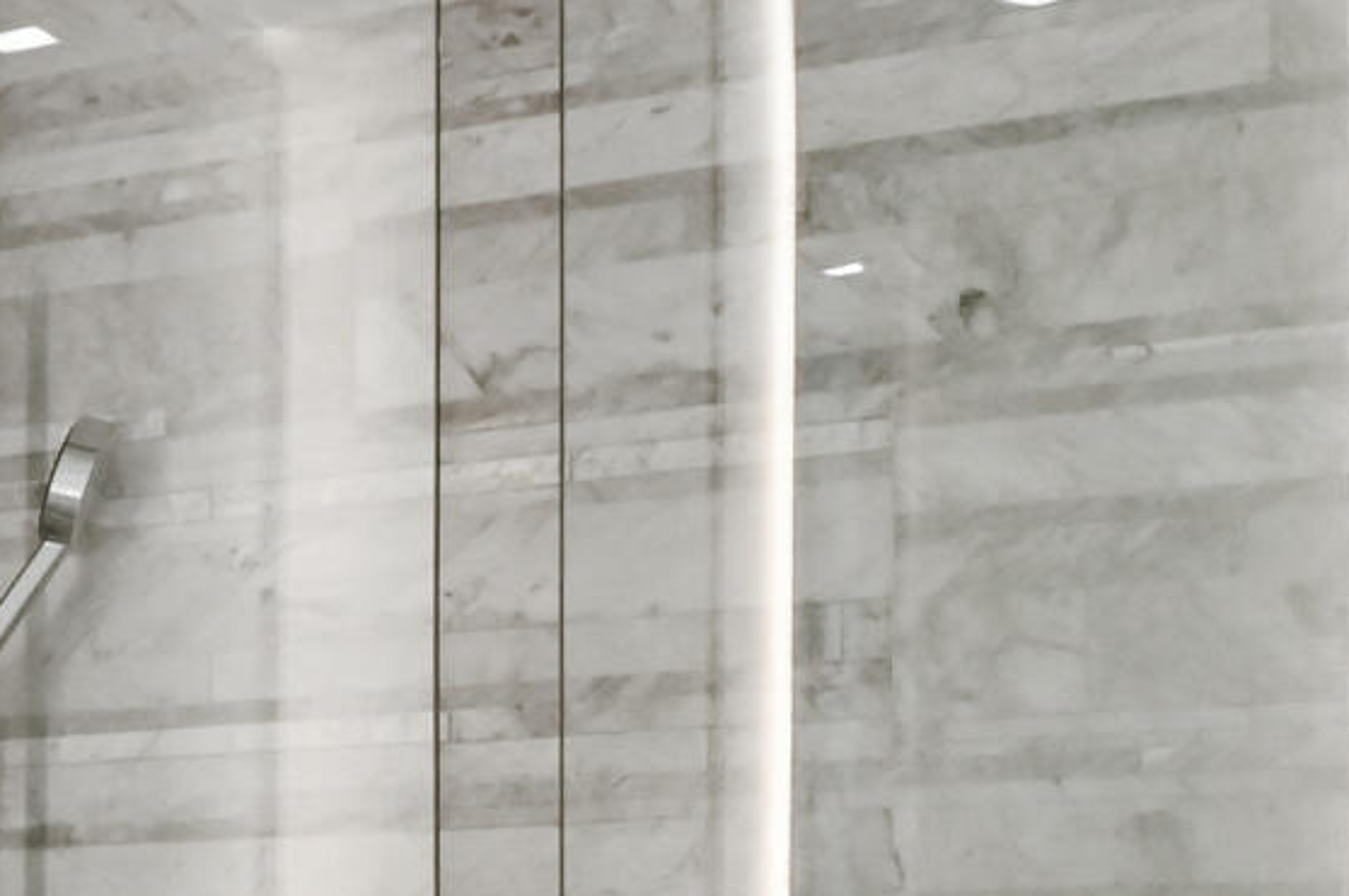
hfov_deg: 17.8
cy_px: 1191
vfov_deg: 15.1
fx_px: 3220
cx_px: -1235
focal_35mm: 86
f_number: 11
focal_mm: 16
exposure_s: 1/40
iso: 1600
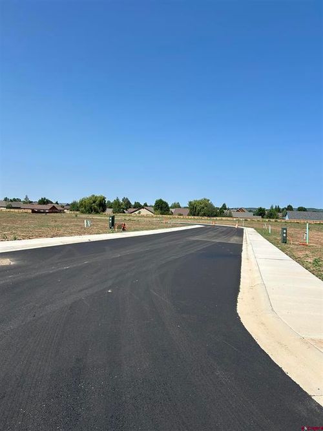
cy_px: 216
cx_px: 162
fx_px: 324
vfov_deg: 67.3
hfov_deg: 53.0
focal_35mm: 26
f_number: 1.5
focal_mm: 5.7
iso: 50
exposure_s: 1/4831
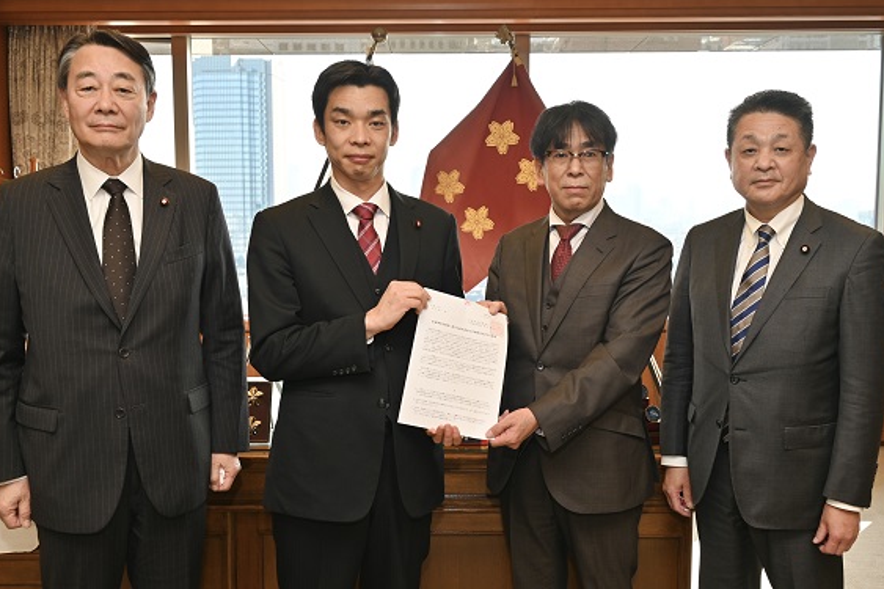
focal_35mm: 32
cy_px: 276
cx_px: 435
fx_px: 786
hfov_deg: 58.7
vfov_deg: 41.1
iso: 160
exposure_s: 1/125
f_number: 5.6
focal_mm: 30
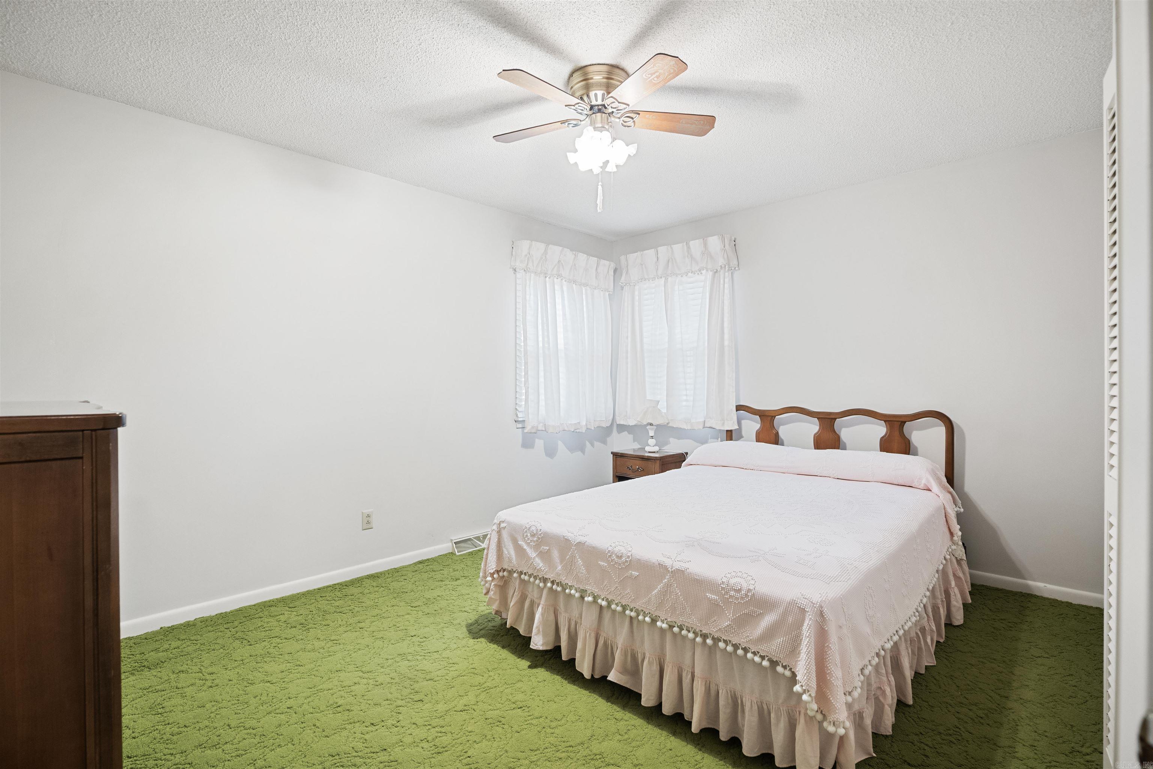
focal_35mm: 16
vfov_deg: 73.7
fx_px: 512
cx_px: 576
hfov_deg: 96.7
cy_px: 384
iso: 2000
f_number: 5.6
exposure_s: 1/3
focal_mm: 16
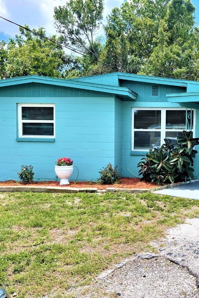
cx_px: 162
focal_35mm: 37
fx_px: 307
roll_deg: -0.9
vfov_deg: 51.9
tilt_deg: -2.7
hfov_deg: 34.7
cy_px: 151
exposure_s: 1/2545
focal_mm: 5.1
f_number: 1.6
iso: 32
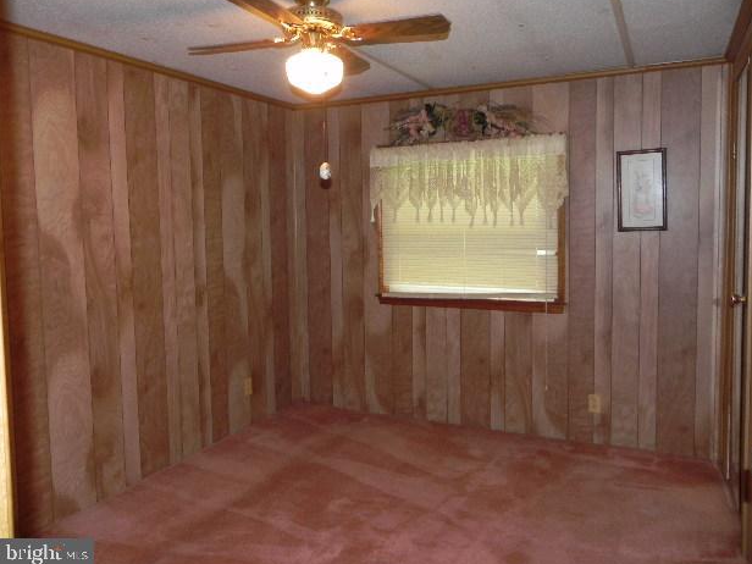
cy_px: 277
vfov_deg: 51.4
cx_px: 389
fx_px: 587
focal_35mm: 27
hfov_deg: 65.3
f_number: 2.8
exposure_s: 1/30
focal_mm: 4.6
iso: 200
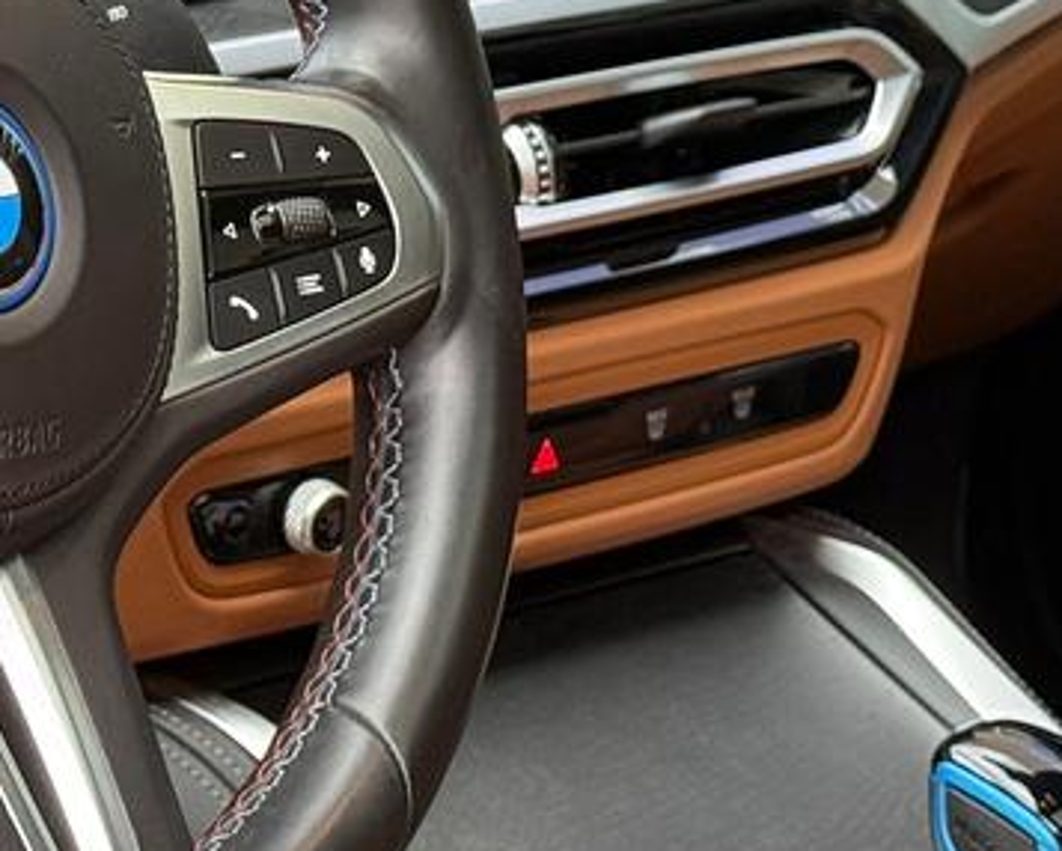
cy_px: 30
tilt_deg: -10.7
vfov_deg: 9.2
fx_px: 5283
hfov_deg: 11.3
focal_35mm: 168
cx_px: -143
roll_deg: -1.7
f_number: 1.78
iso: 100
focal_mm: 6.76
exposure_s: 1/99
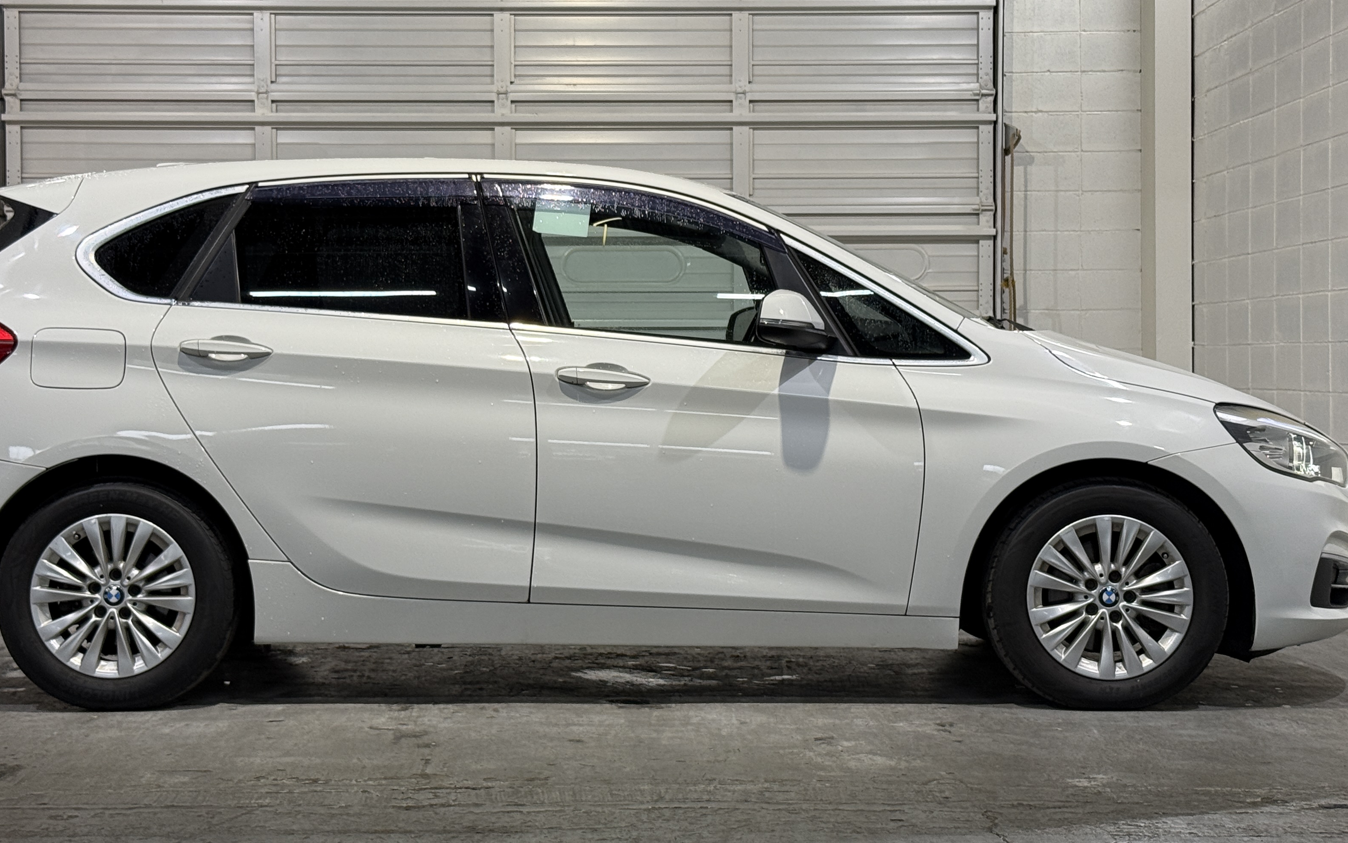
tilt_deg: +0.4
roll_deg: -0.2
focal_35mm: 65
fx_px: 2388
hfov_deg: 31.5
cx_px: 634
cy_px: 376
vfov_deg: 20.0
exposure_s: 1/60
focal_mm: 6.76
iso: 64
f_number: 1.78
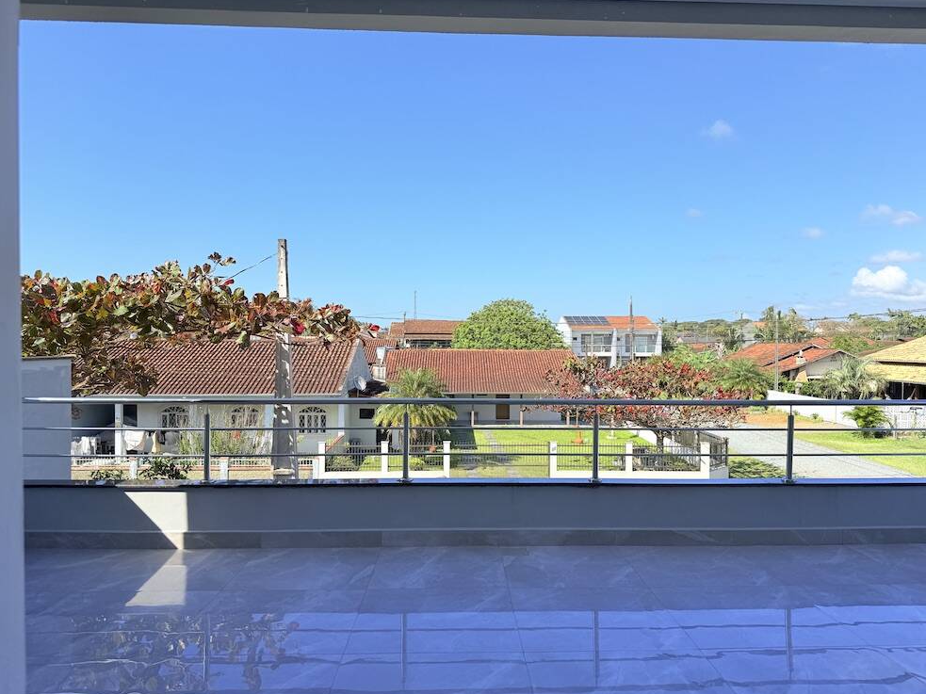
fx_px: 669
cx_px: 481
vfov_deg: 54.9
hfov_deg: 69.4
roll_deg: -0.6
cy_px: 352
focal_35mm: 25
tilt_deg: -0.4
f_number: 1.78
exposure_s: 1/4673
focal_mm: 6.76
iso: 80
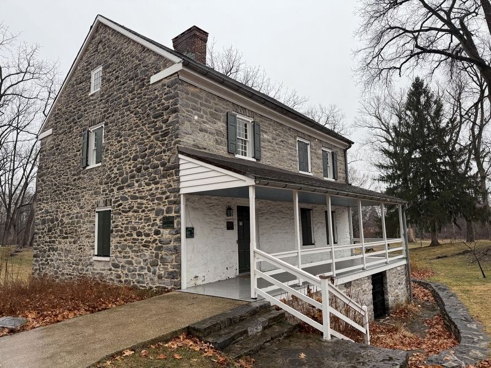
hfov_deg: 71.6
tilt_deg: +5.7
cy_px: 184
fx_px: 340
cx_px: 246
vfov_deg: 56.8
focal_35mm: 24
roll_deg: +1.2
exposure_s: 1/473
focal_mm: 6.76
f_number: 1.78
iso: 80
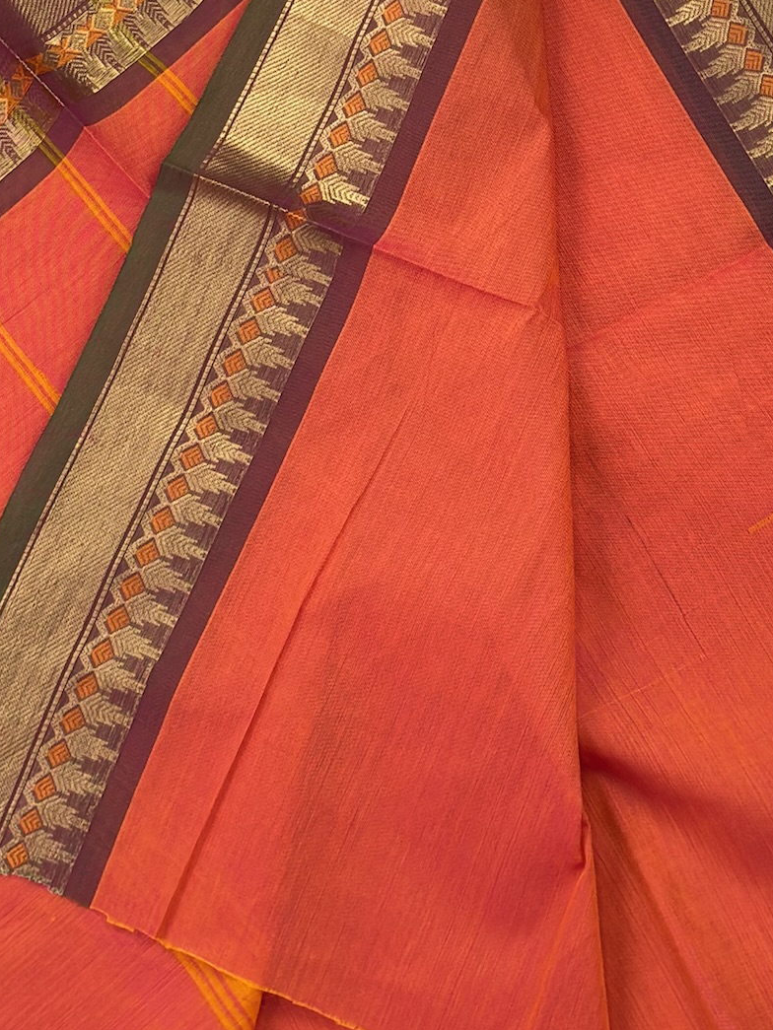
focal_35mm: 98
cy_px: 229
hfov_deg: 15.0
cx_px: 559
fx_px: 2917
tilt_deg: -74.5
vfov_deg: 19.8
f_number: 1.6
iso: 50
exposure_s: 1/100
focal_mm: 5.96
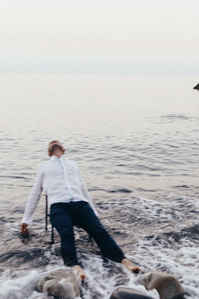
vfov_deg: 40.3
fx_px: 406
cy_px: 169
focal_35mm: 49
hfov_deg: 27.5
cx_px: 99
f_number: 2.8
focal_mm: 28
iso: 100
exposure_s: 1/30
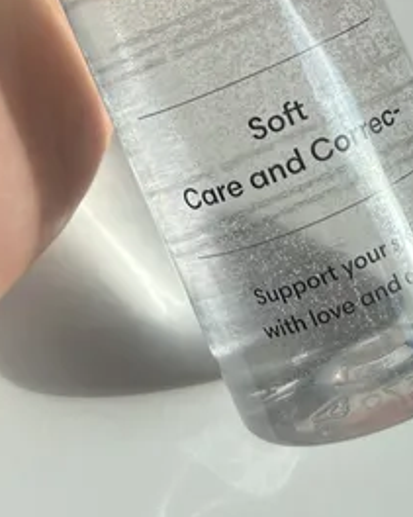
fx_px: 1116
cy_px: -84
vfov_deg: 24.0
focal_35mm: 73
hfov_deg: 20.9
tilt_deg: -61.8
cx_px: 123
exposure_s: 1/1311
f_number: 1.5
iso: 50
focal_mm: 5.7
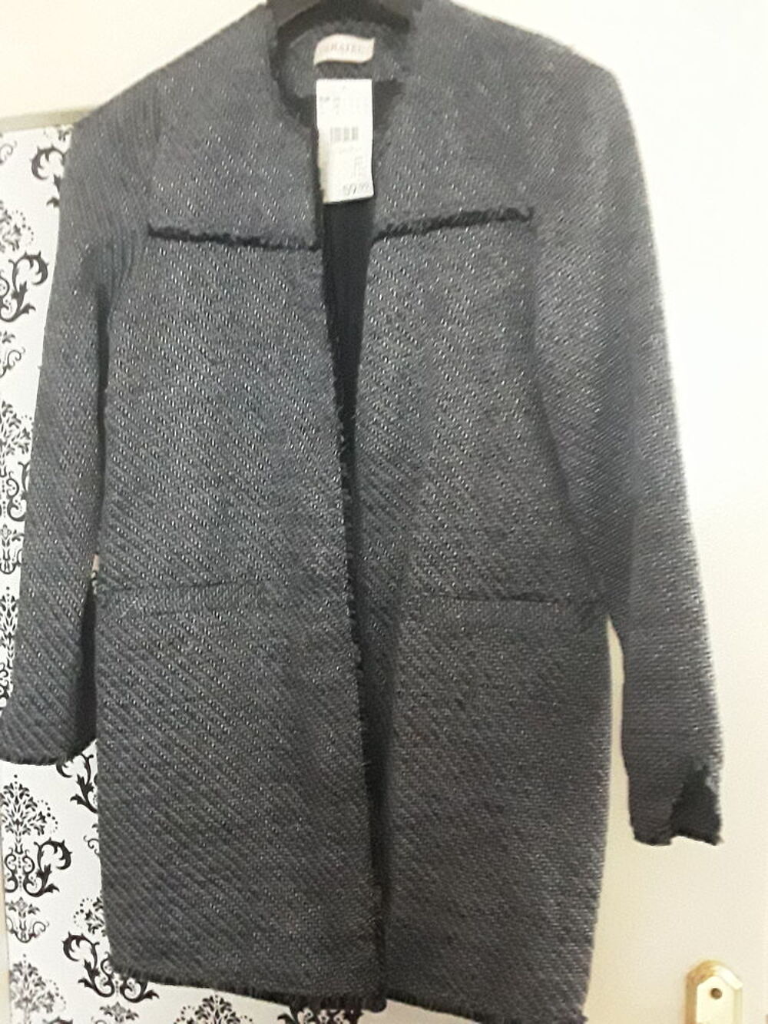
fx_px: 887
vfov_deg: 60.0
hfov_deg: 46.8
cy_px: 512
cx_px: 384
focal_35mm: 30
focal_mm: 2.2
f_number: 1.9
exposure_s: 1/17
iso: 1000
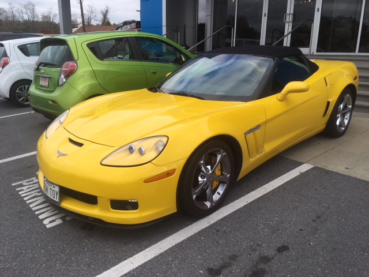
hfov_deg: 61.7
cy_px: 138
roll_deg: -0.2
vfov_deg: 48.2
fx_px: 309
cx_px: 184
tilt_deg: -8.9
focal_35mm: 29
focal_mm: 4.15
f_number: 2.2
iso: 25
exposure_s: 1/615
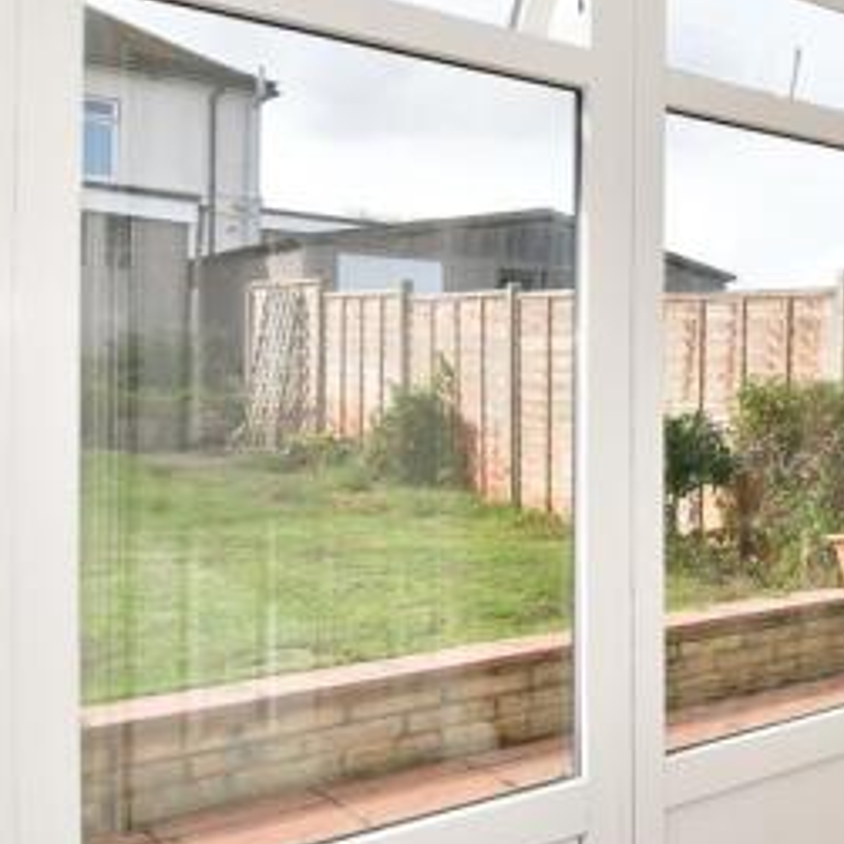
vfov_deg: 41.8
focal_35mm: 40
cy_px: 382
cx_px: 1059
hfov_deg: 32.8
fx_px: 1103
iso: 160
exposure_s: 1/250
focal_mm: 12
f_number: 7.1
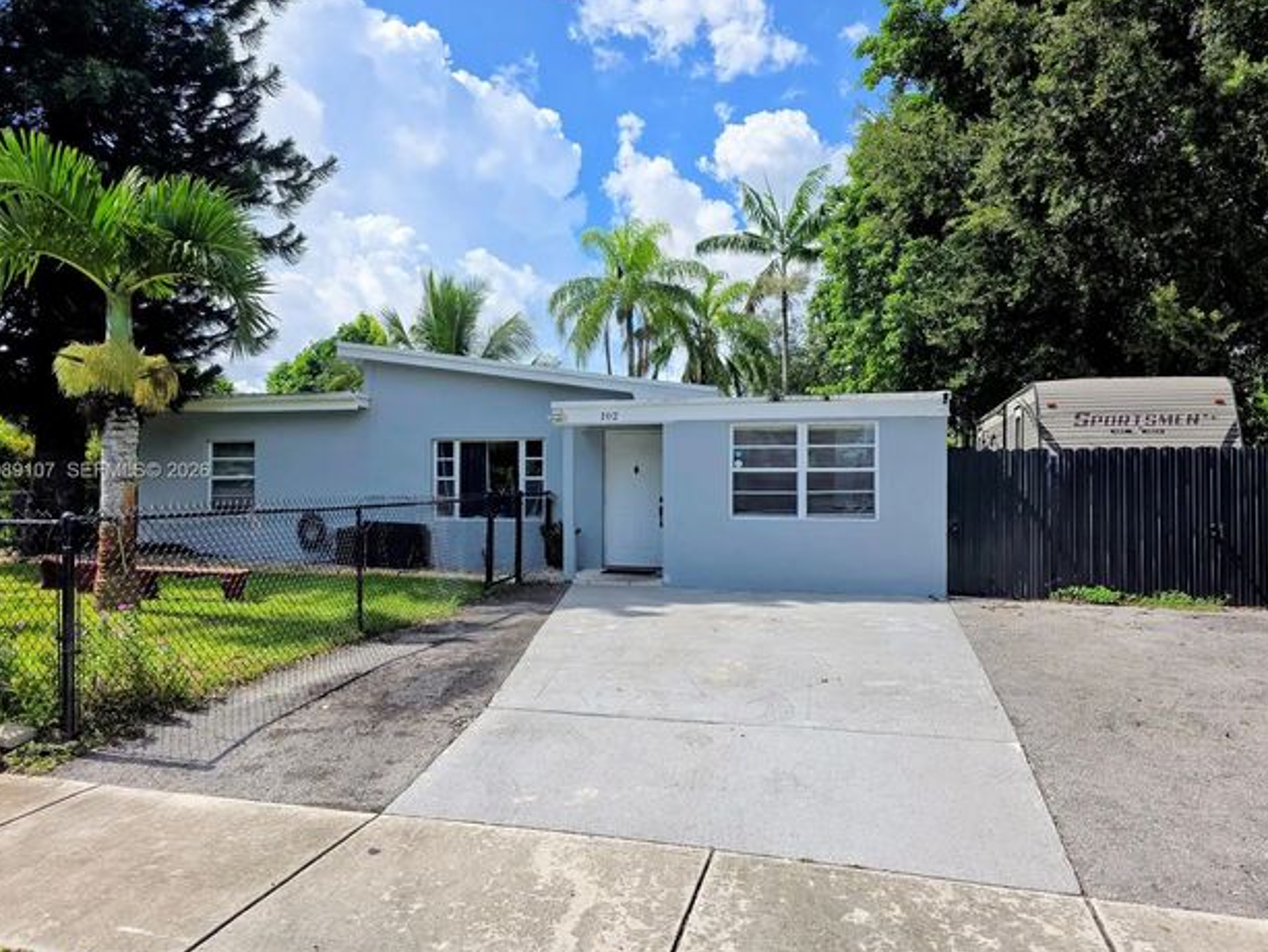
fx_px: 879
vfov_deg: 56.8
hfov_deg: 71.6
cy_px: 472
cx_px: 614
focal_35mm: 24
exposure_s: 1/1135
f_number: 1.7
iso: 12
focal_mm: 6.3
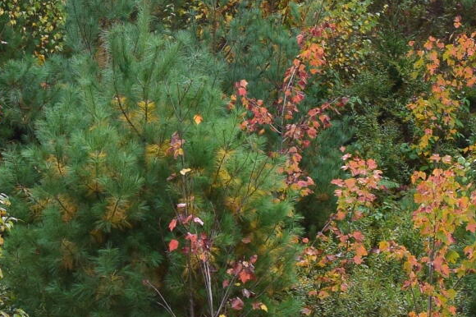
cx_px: 16
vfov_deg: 7.6
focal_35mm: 179
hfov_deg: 11.4
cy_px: -14
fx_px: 2360
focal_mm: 23
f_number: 11
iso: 400
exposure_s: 1/400
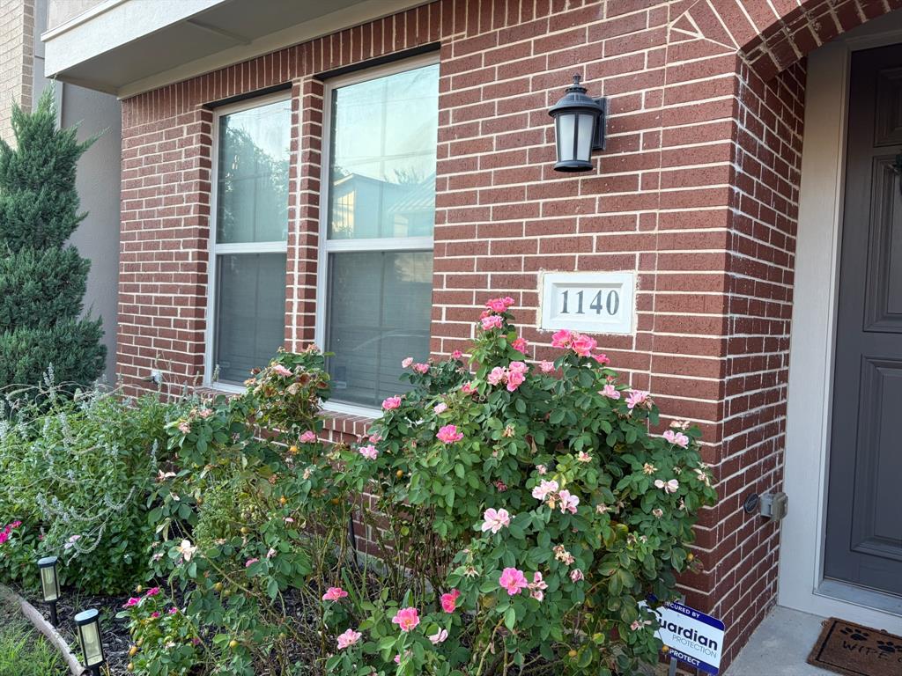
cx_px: 451
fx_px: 677
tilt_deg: -1.2
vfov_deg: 53.1
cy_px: 338
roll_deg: -2.4
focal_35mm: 26
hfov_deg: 67.3
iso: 40
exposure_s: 1/148
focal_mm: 5.96
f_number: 1.6
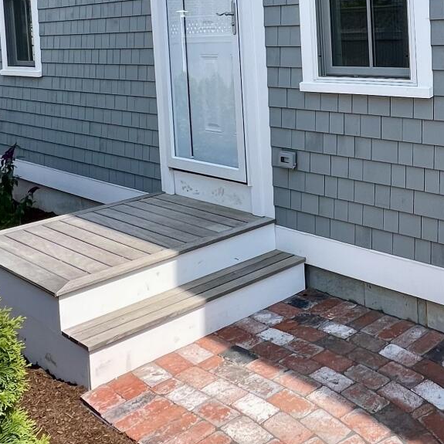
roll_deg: +1.5
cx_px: 476
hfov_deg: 36.2
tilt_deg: -2.9
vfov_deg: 39.1
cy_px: 51
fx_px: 580
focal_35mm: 40
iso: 32
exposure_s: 1/633
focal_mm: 1.57
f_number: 1.8
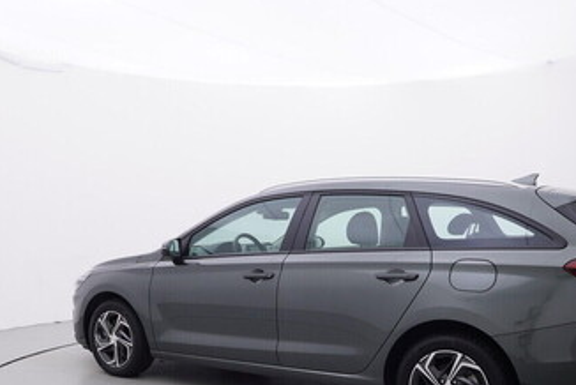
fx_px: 606
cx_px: 282
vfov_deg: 34.0
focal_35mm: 38
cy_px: 317
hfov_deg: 50.8
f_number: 5
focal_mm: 15
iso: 200
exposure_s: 1/80
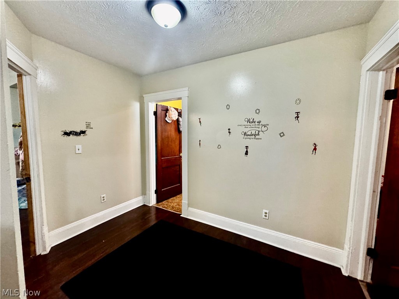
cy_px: 150
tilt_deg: -5.3
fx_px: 161
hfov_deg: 102.1
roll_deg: -0.2
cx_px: 200
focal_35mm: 14
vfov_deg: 85.7
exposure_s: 1/60
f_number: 2.2
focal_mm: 2.22
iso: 800
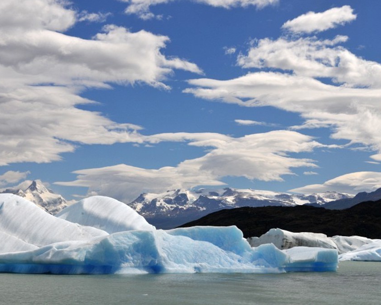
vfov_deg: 20.0
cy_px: 152
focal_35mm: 77
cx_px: 228
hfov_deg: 24.8
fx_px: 863
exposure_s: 1/1250
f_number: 8
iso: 200
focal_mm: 45
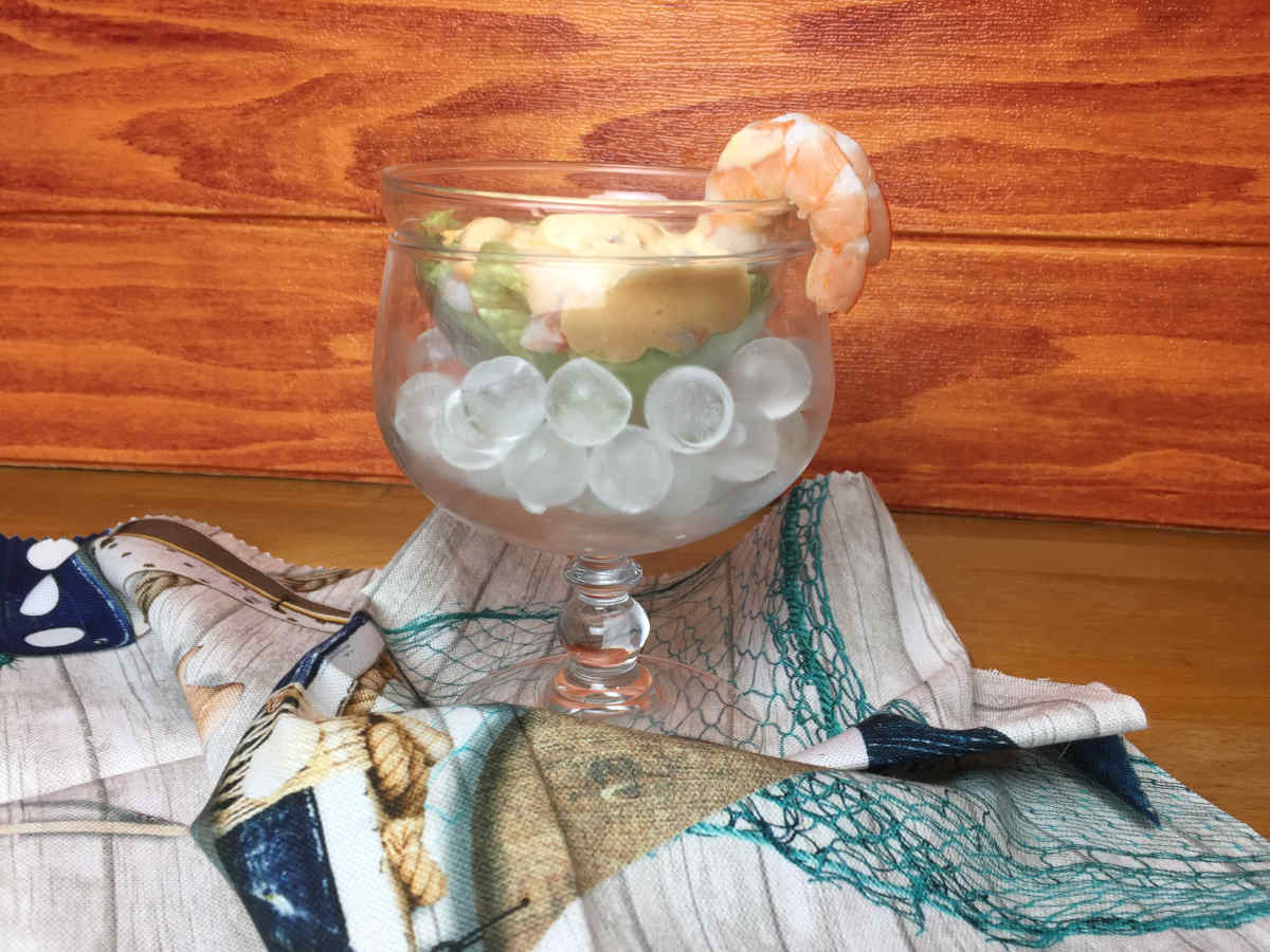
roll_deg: -2.1
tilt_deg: -17.1
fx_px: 1064
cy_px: 476
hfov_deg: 61.7
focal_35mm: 29
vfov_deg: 48.2
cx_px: 635
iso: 40
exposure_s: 1/50
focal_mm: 4.15
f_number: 2.2
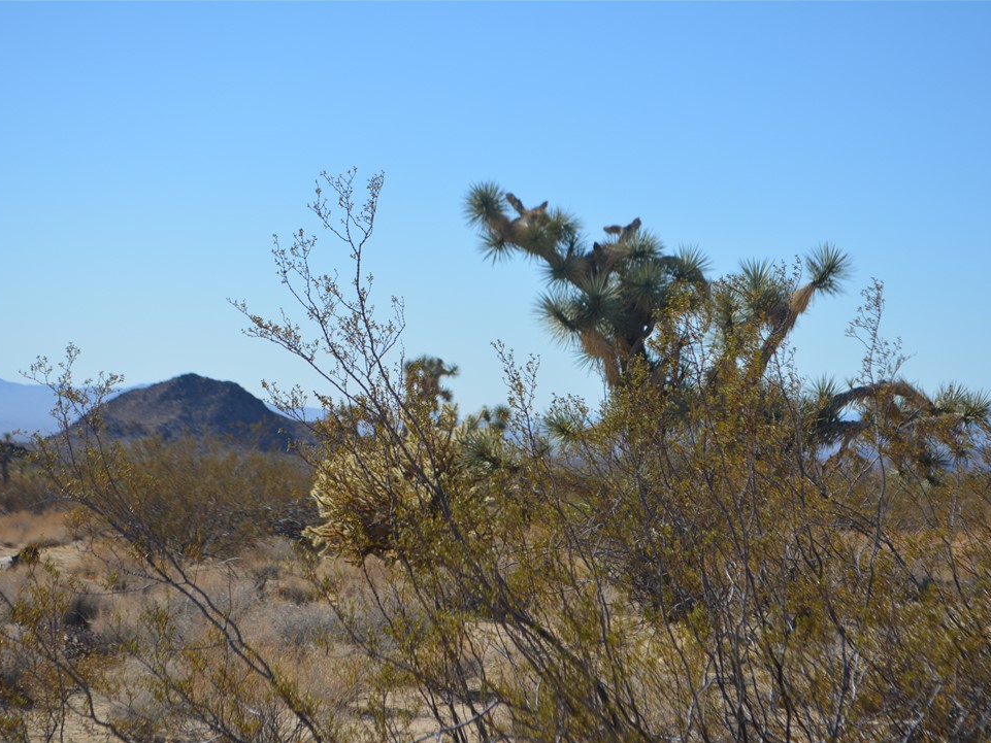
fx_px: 2564
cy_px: 372
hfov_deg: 21.9
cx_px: 496
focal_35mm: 90
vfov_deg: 16.5
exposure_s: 1/2000
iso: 400
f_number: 7.1
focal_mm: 55
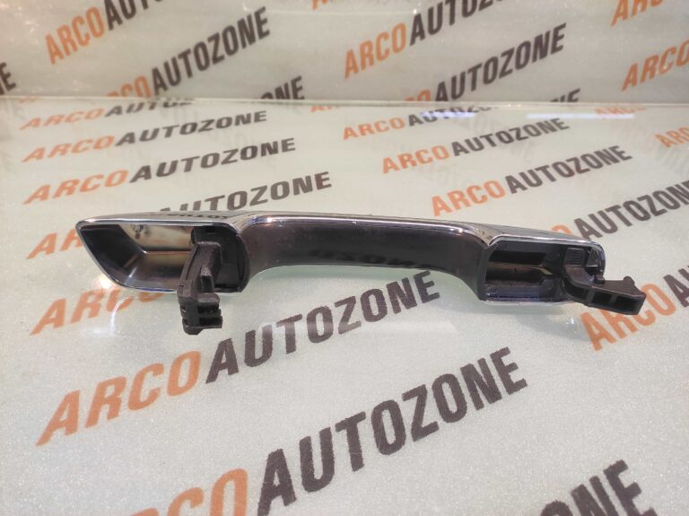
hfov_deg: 91.1
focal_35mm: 17
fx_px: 338
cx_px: 344
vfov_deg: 74.7
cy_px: 258
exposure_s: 1/33
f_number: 1.79
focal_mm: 4.74
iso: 206
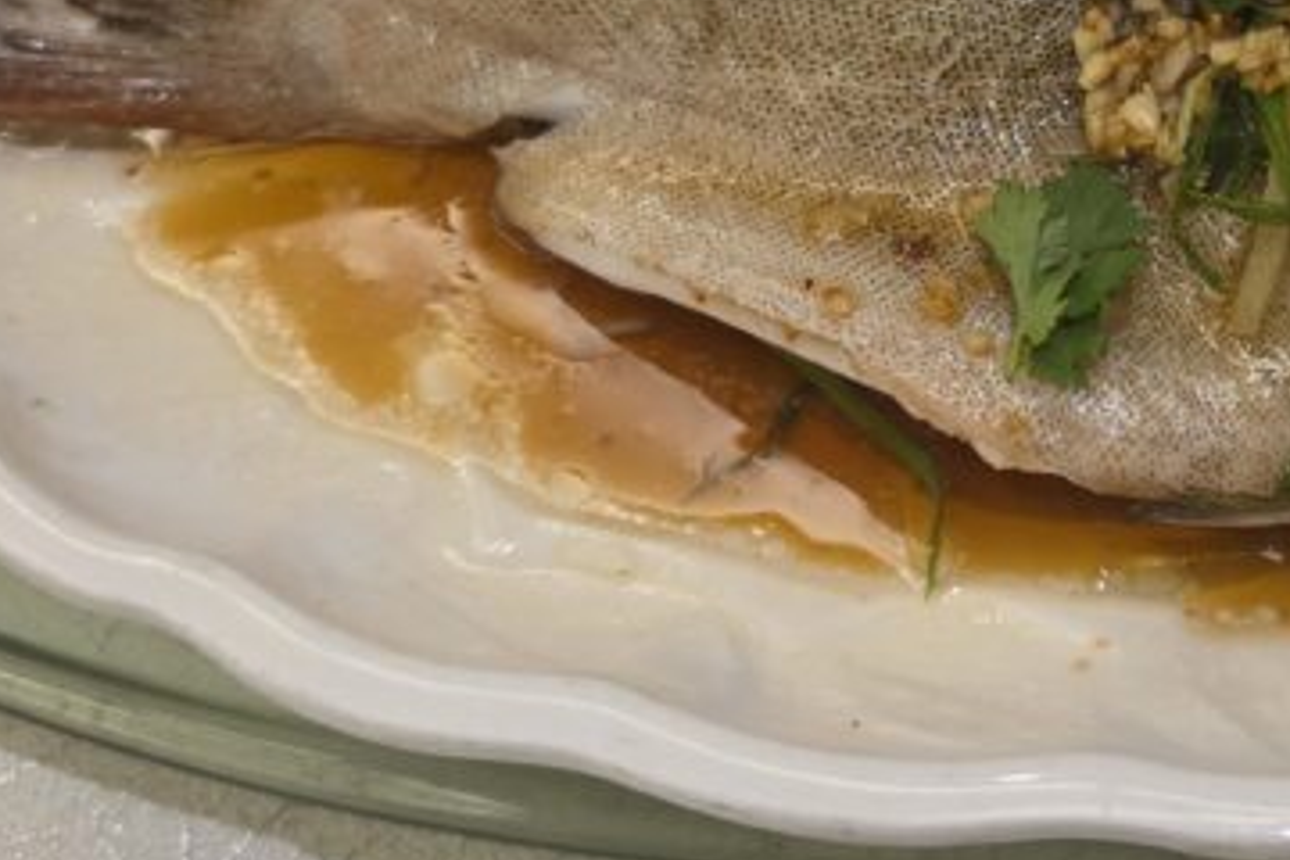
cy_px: 79
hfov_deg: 38.0
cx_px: 953
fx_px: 1827
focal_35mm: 51
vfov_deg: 25.6
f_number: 1.4
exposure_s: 1/100
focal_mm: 6.5
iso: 250
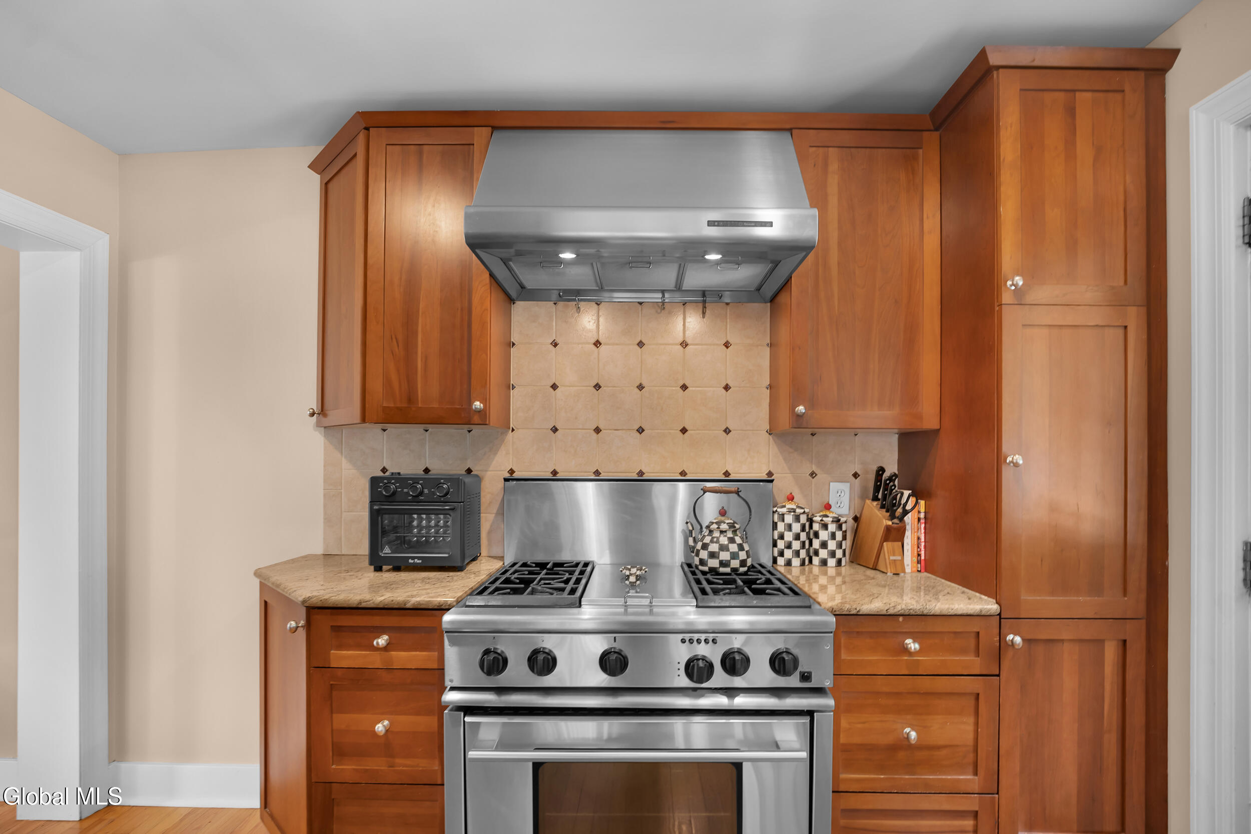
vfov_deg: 73.8
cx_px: 626
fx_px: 556
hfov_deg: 96.7
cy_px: 417
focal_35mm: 16
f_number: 4
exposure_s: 1/13
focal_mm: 16
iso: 250
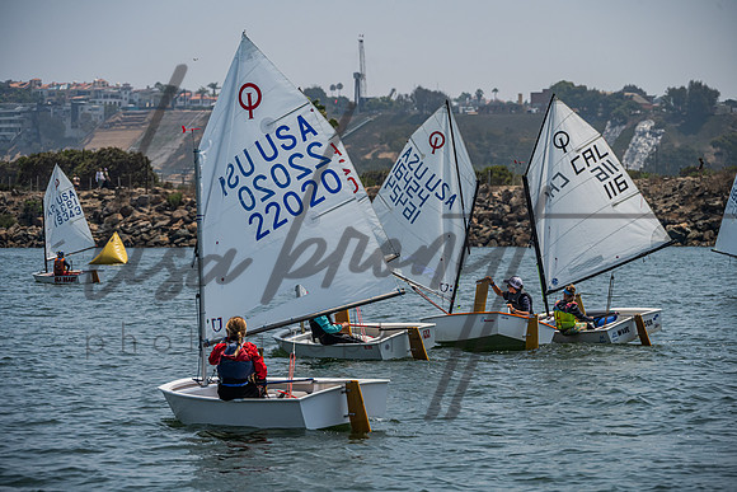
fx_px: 3473
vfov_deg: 8.1
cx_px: 368
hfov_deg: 12.1
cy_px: 246
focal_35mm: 170
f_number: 7.6
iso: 320
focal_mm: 165
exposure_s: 1/2500
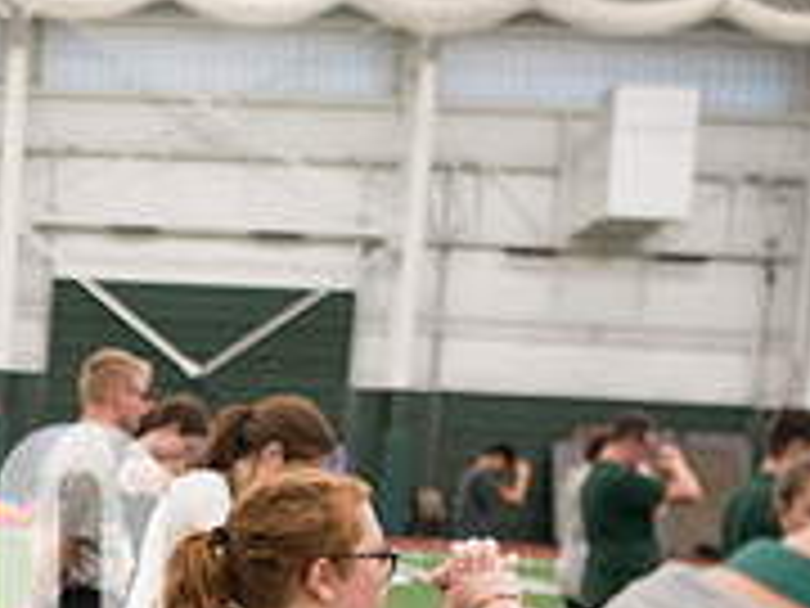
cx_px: -176
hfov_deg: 20.9
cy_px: 637
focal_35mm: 87
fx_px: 2036
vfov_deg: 16.5
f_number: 2.8
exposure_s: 1/200
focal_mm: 28
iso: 2000
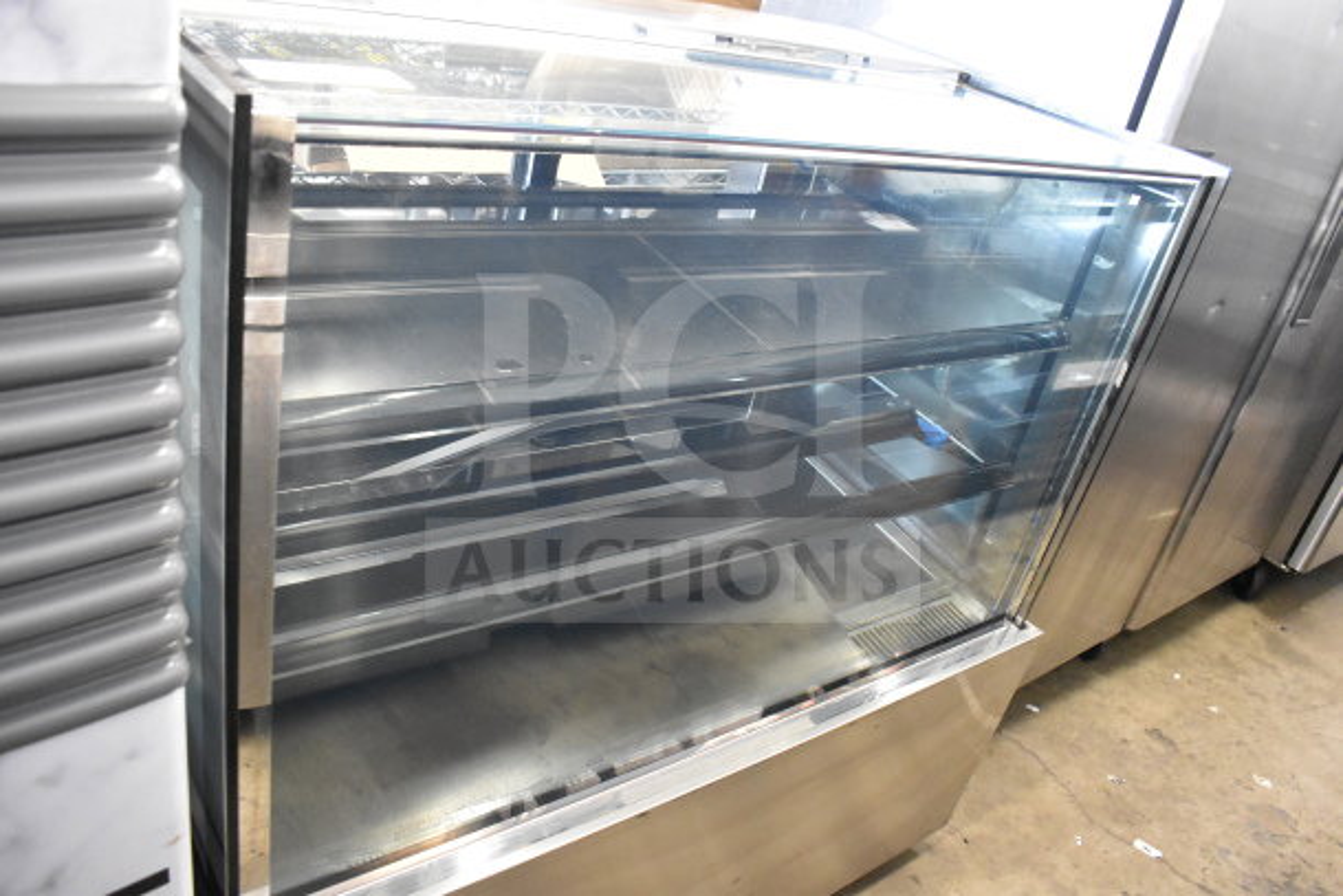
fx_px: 1007
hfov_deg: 67.4
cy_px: 448
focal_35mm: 27
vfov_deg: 48.0
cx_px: 672
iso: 6400
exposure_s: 1/80
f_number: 4.5
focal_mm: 18
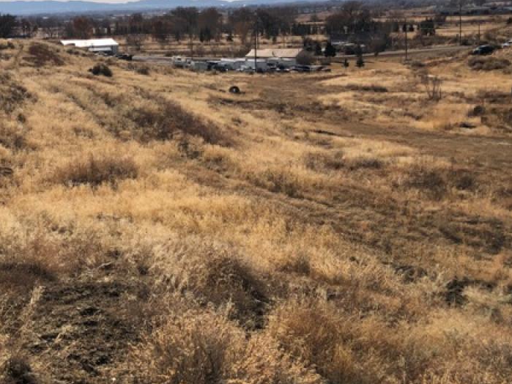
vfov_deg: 34.7
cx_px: 245
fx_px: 606
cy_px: 116
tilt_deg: -10.2
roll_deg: -0.1
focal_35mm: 41
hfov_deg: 45.8
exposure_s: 1/4878
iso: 20
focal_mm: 3.99
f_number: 1.8
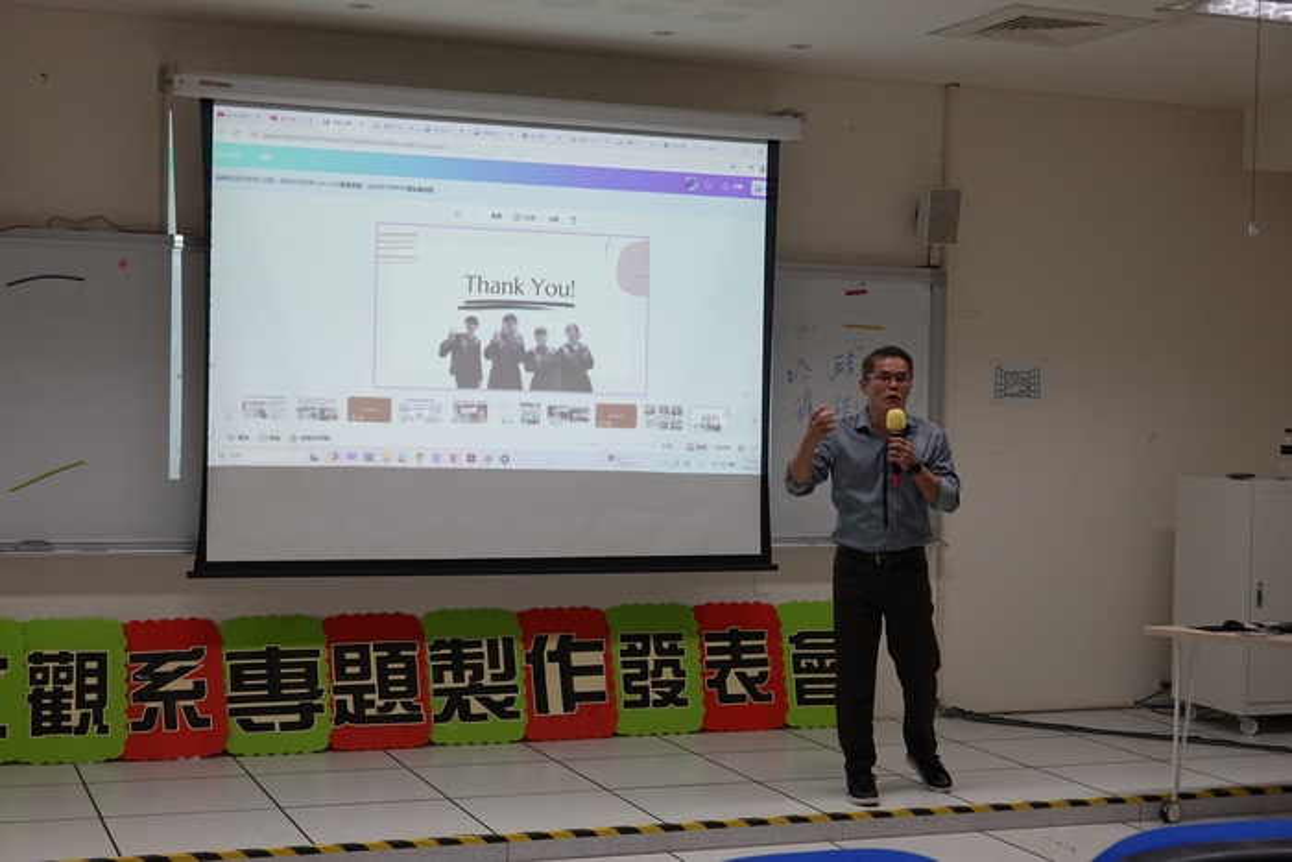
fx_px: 1974
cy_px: 431
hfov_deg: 36.2
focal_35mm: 55
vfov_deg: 24.6
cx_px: 646
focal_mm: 20.26
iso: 400
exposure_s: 1/100
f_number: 4
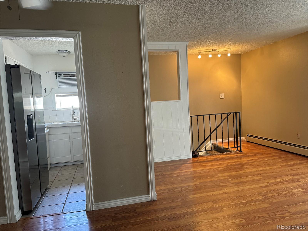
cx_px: 154
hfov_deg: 71.6
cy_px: 116
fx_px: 214
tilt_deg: -5.1
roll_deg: +3.1
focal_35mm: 24
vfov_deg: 56.8
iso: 250
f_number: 1.78
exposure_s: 1/60
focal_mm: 6.76
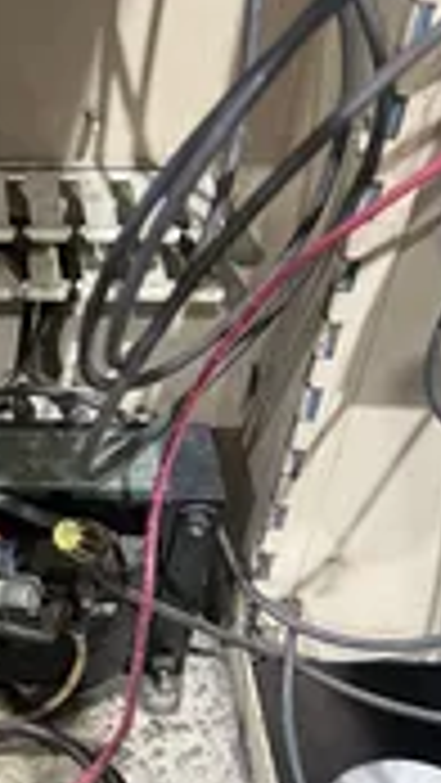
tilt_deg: -45.1
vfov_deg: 31.8
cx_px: -207
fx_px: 1350
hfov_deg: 16.9
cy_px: 585
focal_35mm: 65
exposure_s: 1/60
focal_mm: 5.7
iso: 250
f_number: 1.5
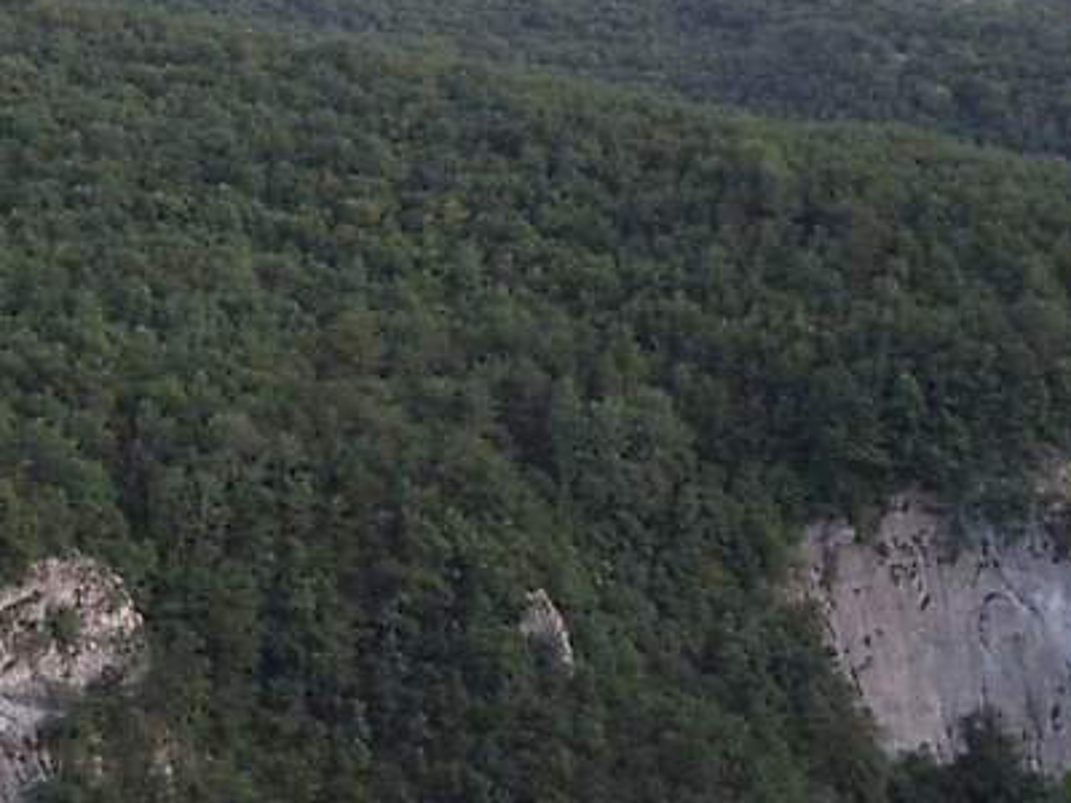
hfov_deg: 23.0
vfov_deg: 17.4
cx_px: 252
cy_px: 150
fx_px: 2599
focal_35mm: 84
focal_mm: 7.59
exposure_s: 1/40
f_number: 3.3
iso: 400
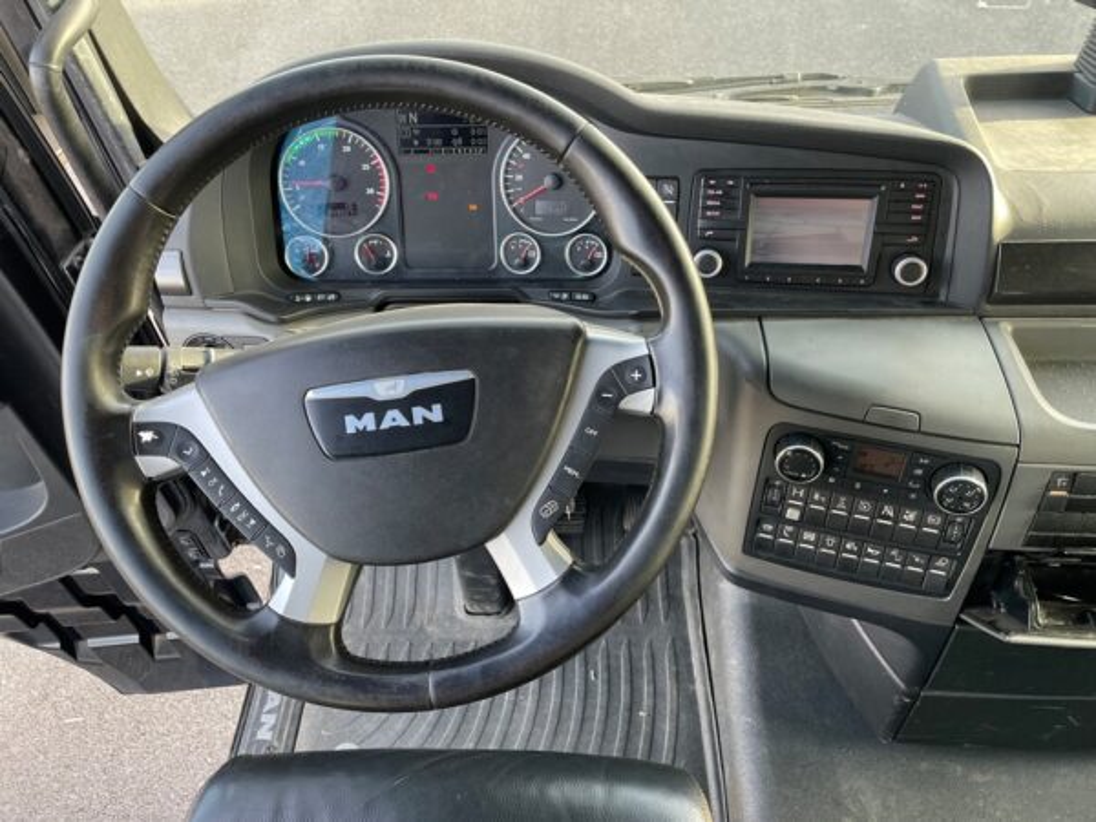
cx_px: 548
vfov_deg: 53.1
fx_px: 823
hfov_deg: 67.3
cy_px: 411
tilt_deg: -47.8
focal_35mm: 26
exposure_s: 1/121
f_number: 1.6
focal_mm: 4.2
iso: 100
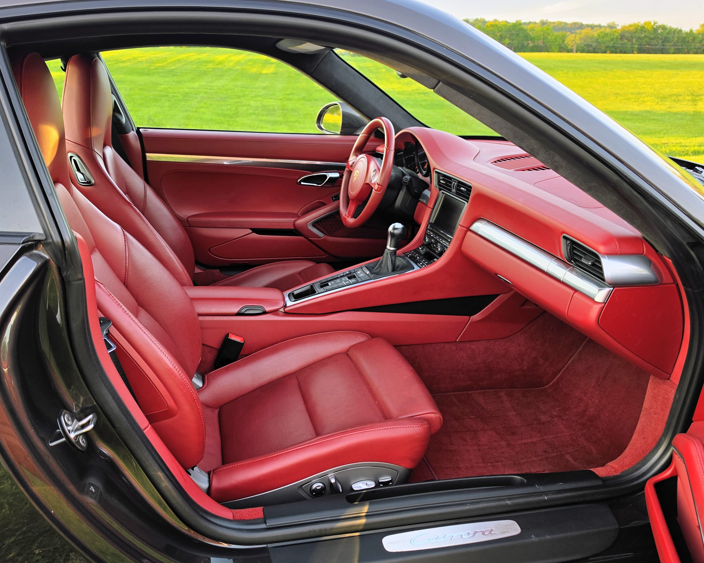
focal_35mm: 24
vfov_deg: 58.8
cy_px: 281
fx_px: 500
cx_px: 332
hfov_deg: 70.2
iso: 25
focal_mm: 6.5
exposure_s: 1/359
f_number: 1.4
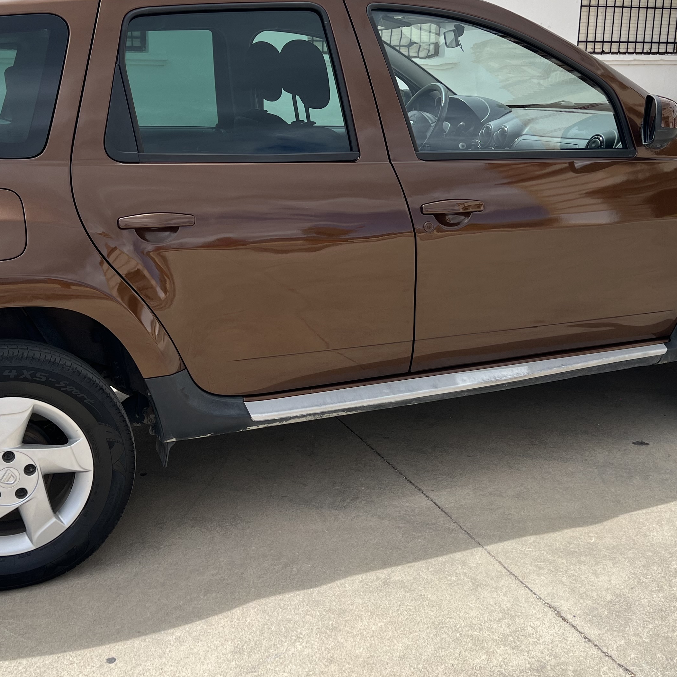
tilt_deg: -14.1
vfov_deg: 38.3
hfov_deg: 38.3
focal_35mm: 44
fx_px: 974
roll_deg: -0.6
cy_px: 293
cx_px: 305
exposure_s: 1/3356
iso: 50
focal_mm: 5.7
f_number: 1.5
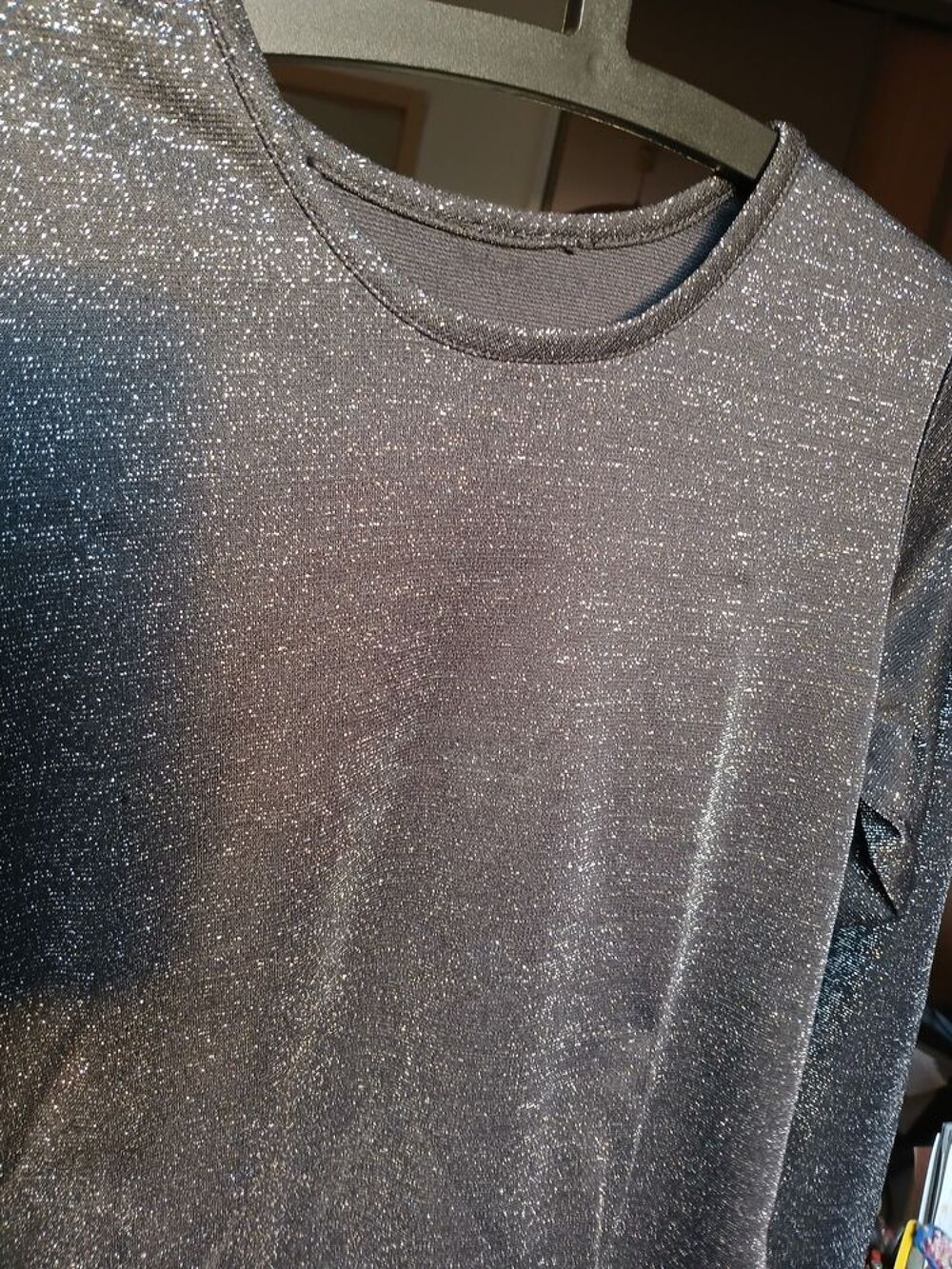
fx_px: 953
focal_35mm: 26
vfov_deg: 67.3
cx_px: 476
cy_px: 634
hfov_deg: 53.1
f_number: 1.8
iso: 200
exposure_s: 1/50
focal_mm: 3.98
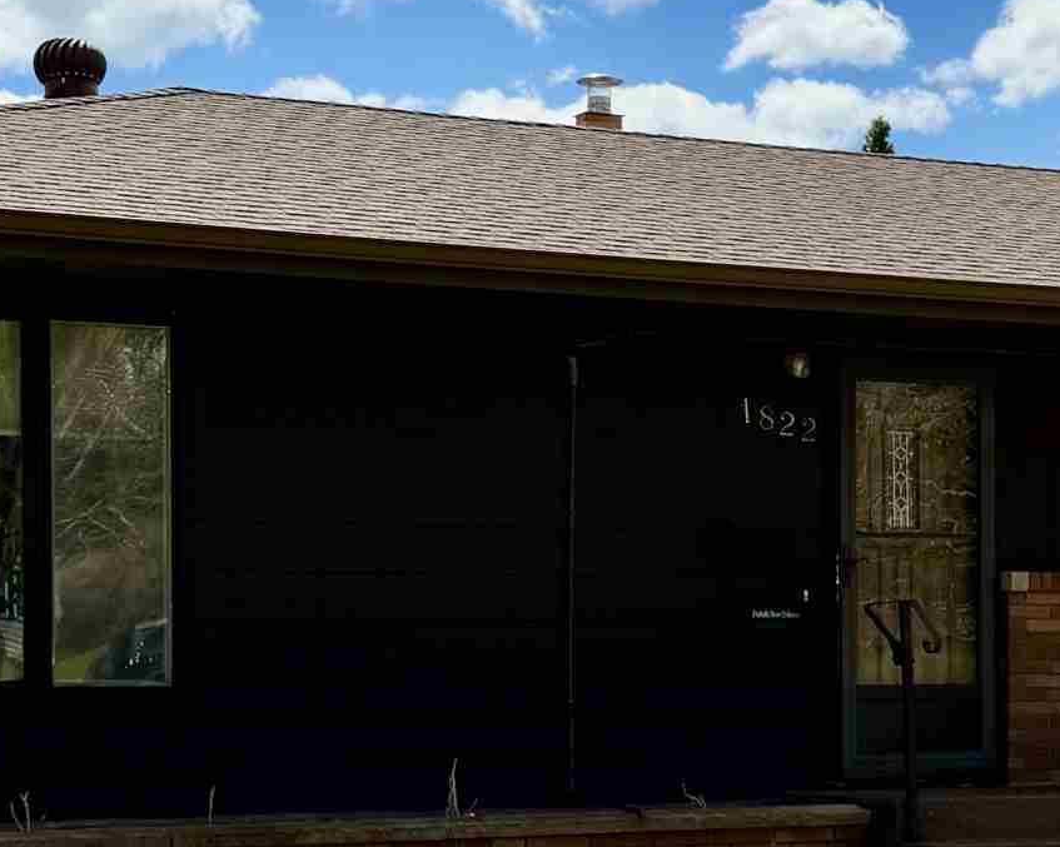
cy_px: 648
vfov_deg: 17.9
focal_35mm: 85
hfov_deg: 22.5
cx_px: 526
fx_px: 2666
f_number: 1.78
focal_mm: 6.76
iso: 80
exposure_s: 1/5714
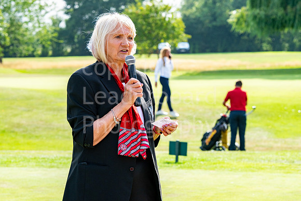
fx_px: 1061
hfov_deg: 16.1
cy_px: 100
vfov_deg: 10.8
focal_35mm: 127
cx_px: 150
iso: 200
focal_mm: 85
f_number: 5.6
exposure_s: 1/800
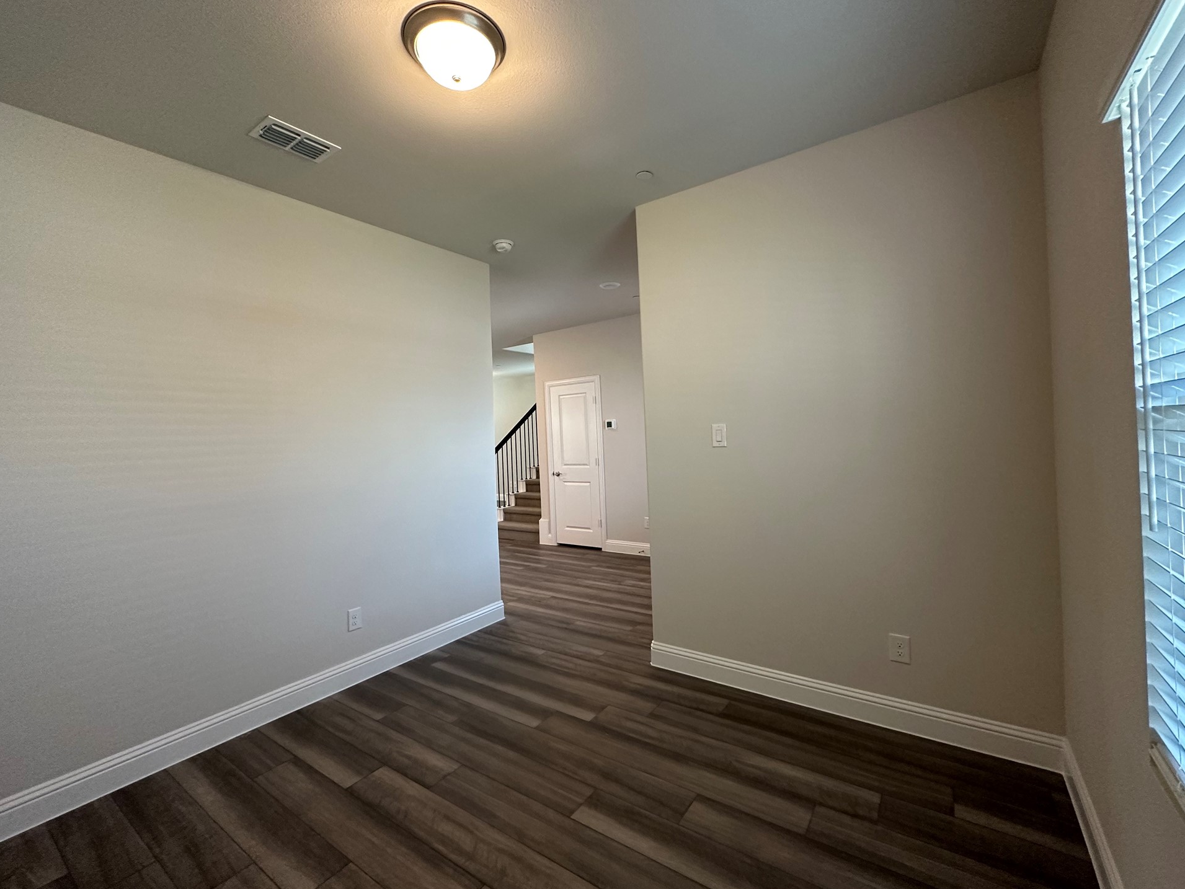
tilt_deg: -0.3
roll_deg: +2.5
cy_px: 436
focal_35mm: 15
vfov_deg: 81.8
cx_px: 590
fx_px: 514
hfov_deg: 98.2
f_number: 2.2
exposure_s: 1/120
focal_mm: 2.22
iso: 320
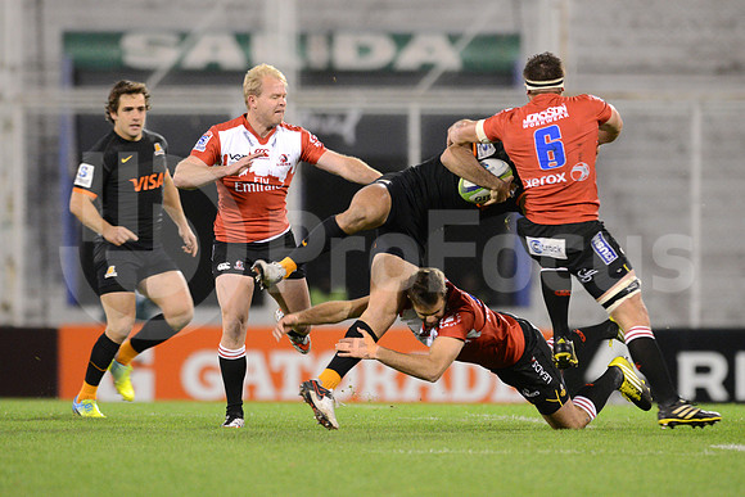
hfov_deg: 4.9
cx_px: 372
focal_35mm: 420
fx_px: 8693
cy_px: 248
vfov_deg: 3.3
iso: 4500
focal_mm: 420
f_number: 4
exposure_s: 1/500
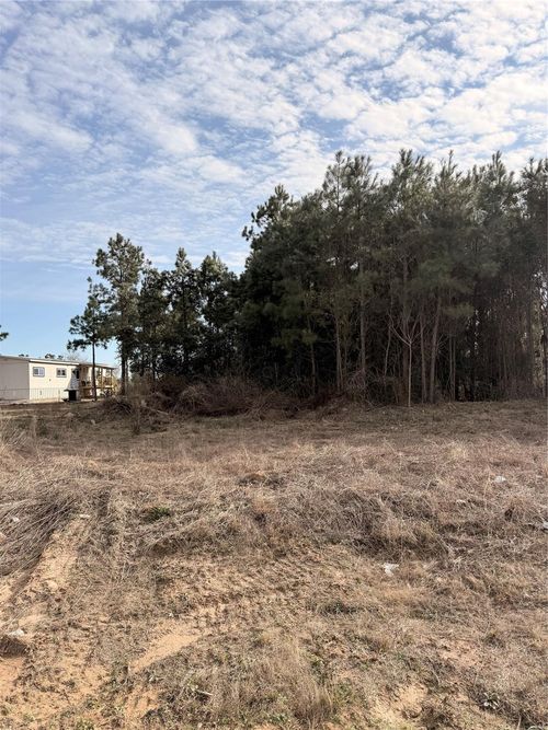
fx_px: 507
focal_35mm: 24
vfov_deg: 71.6
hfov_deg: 56.8
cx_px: 274
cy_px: 365
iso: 100
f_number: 1.78
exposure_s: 1/6173
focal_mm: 6.76
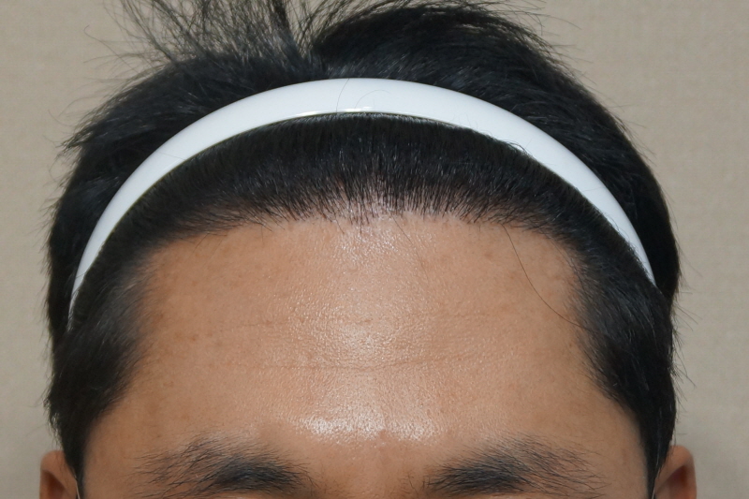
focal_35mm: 45
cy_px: 250
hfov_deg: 43.6
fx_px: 936
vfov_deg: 29.9
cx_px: 374
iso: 400
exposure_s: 1/160
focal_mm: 30
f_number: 4.5
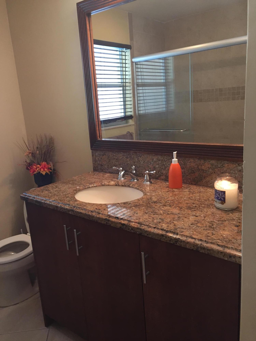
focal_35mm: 29
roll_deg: +3.1
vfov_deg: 61.7
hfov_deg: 48.2
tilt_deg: -14.0
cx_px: 128
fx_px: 286
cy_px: 170
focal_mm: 4.15
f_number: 2.2
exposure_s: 1/30
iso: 125
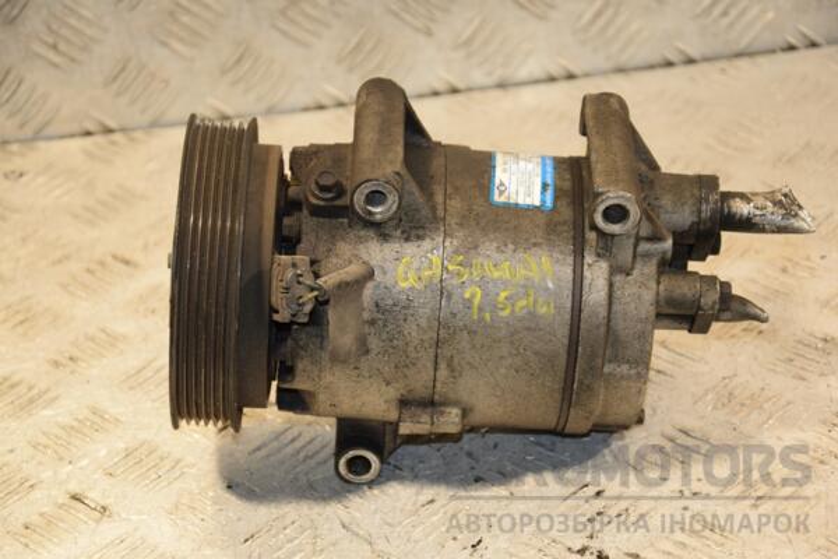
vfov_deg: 13.0
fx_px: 2444
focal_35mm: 105
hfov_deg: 19.5
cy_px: 280
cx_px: 419
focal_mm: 70
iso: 800
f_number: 5.3
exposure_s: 1/160
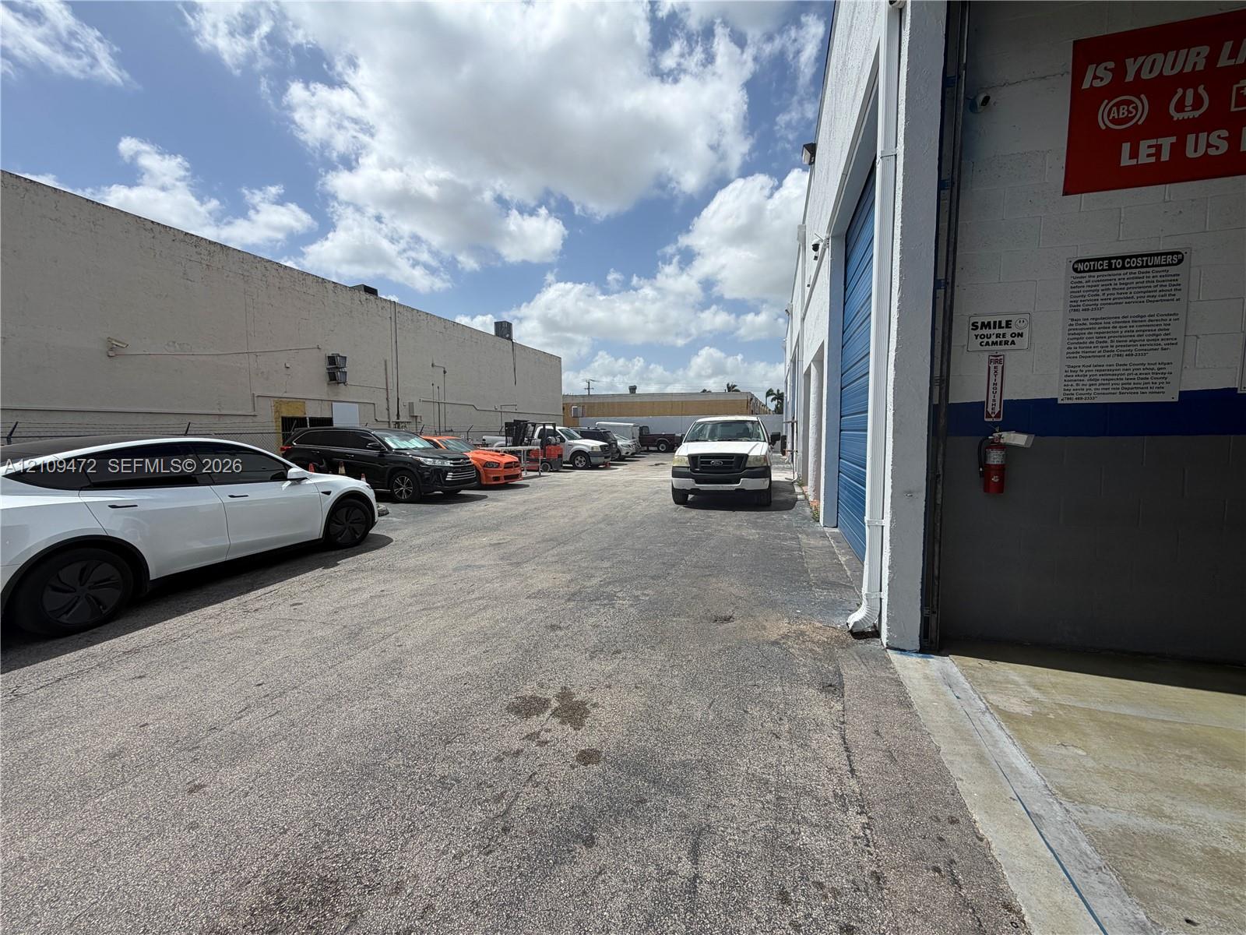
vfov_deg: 85.7
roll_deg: +0.2
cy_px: 468
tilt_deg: -4.7
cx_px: 623
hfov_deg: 102.1
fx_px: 504
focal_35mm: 14
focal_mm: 2.22
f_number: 2.2
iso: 20
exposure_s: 1/1431
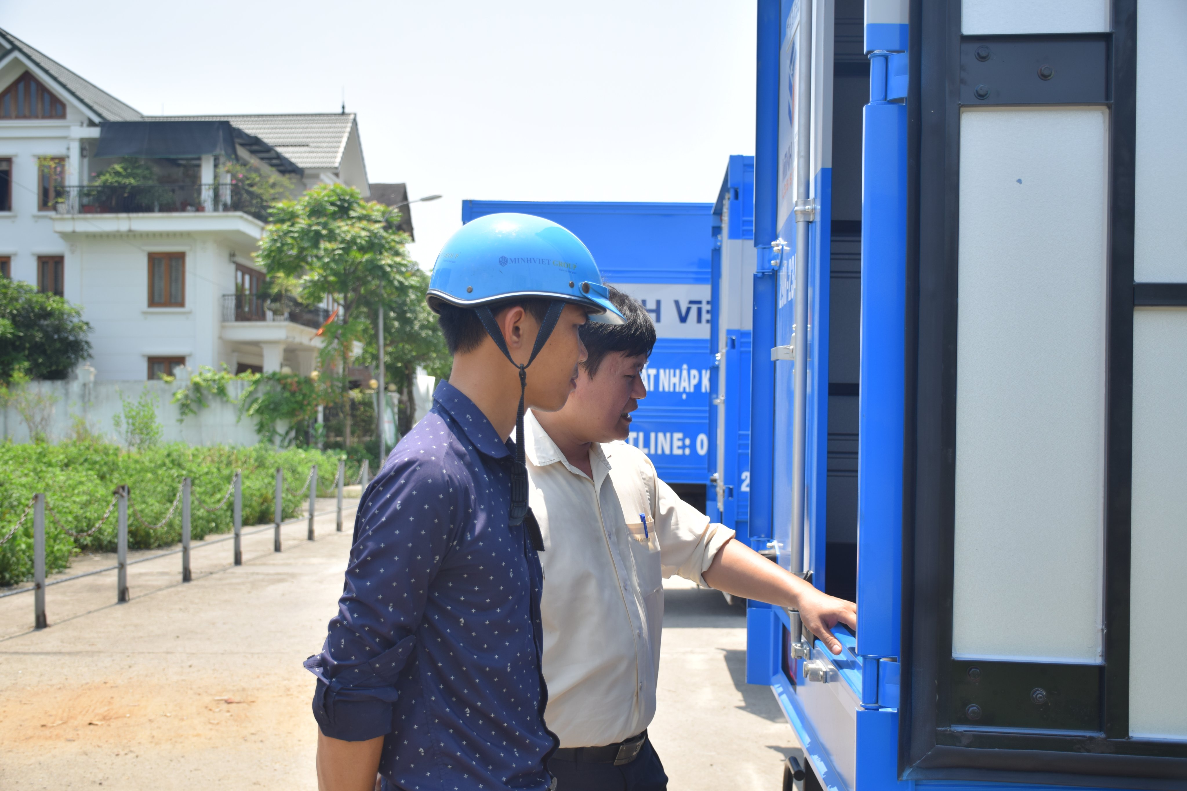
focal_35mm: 40
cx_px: 594
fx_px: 1335
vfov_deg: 33.0
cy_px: 396
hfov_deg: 47.9
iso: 125
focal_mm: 27
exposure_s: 1/500
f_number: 4.5
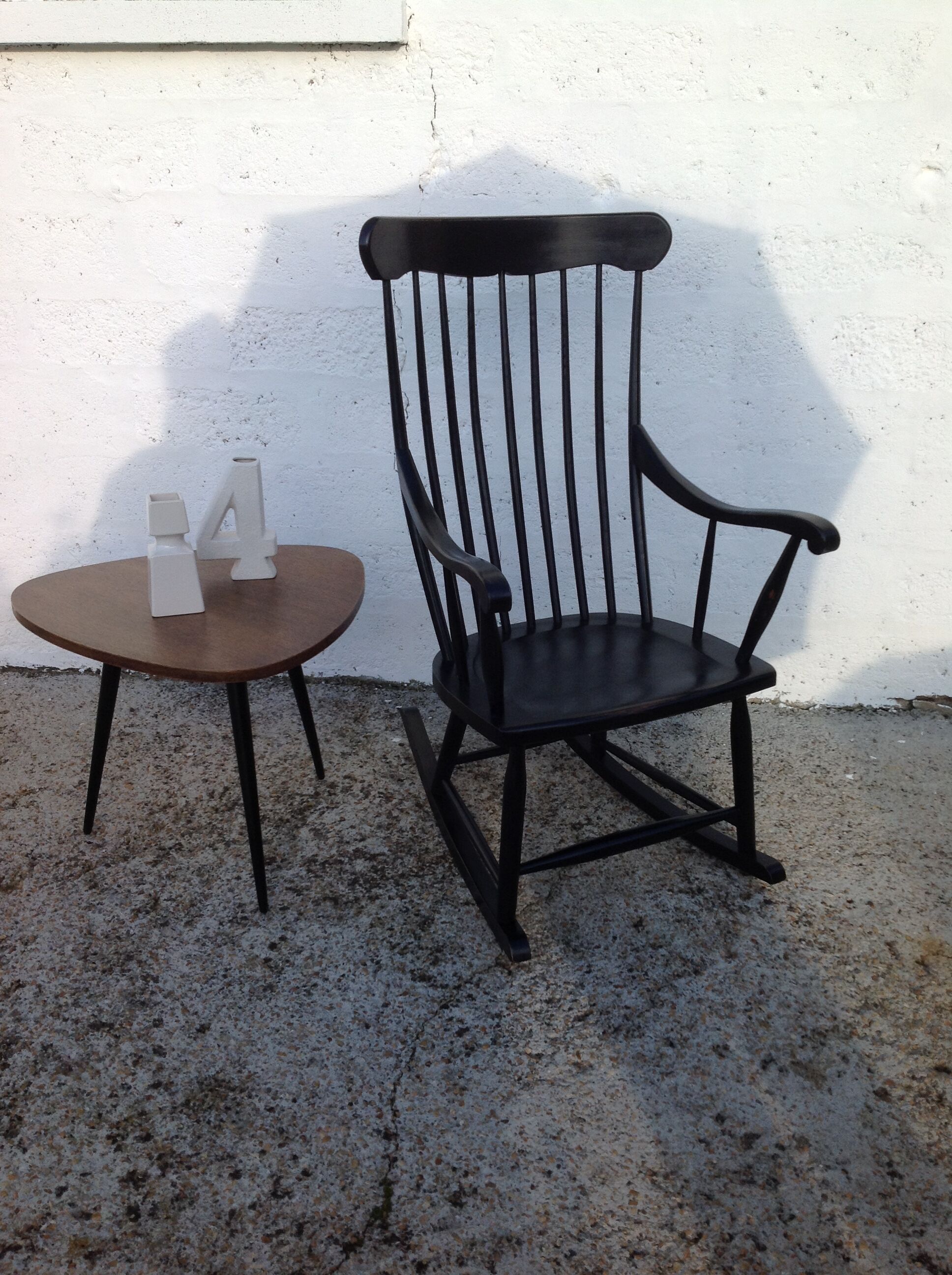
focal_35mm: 35
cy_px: 638
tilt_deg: -22.3
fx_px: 1287
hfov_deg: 40.6
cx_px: 476
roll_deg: -0.1
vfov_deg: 52.7
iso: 50
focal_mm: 4.28
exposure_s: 1/756
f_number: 2.4
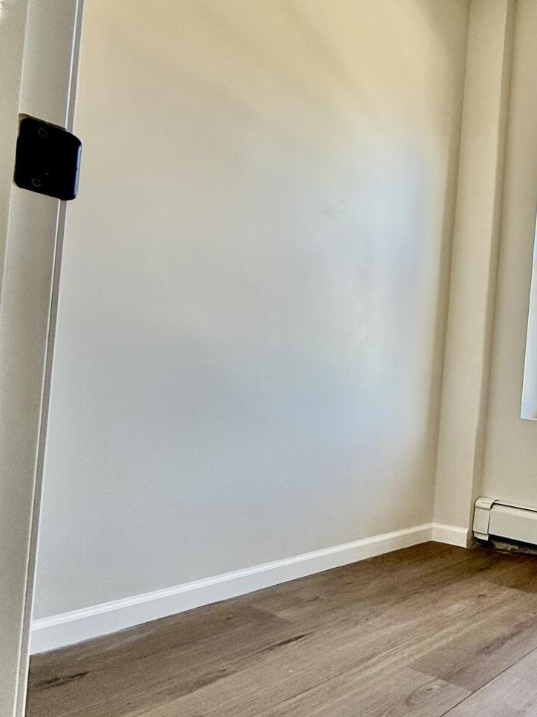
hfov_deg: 42.6
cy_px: 377
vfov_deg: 61.6
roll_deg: -3.7
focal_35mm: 29
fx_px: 600
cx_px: 518
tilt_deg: +2.9
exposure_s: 1/100
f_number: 2.2
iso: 64
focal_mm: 2.22
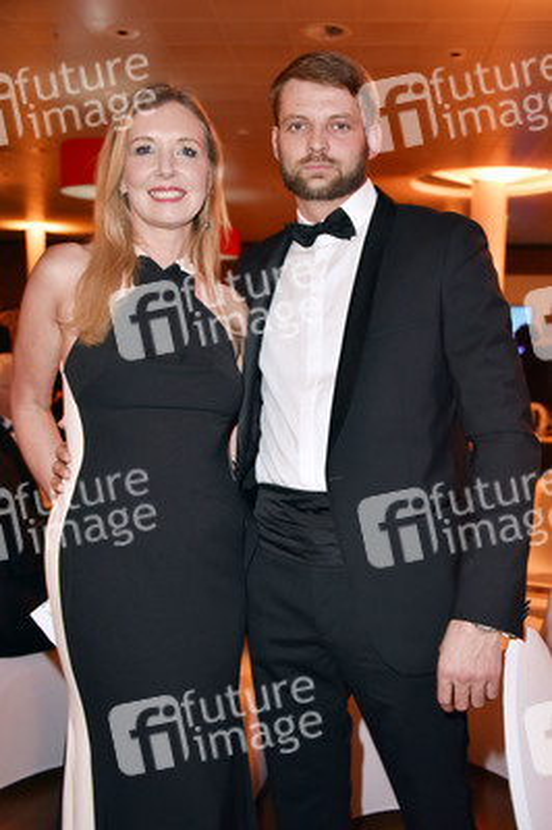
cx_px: 276
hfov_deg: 36.8
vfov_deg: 53.2
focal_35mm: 36
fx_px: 829
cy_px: 415
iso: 1600
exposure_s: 1/40
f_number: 4.5
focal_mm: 36
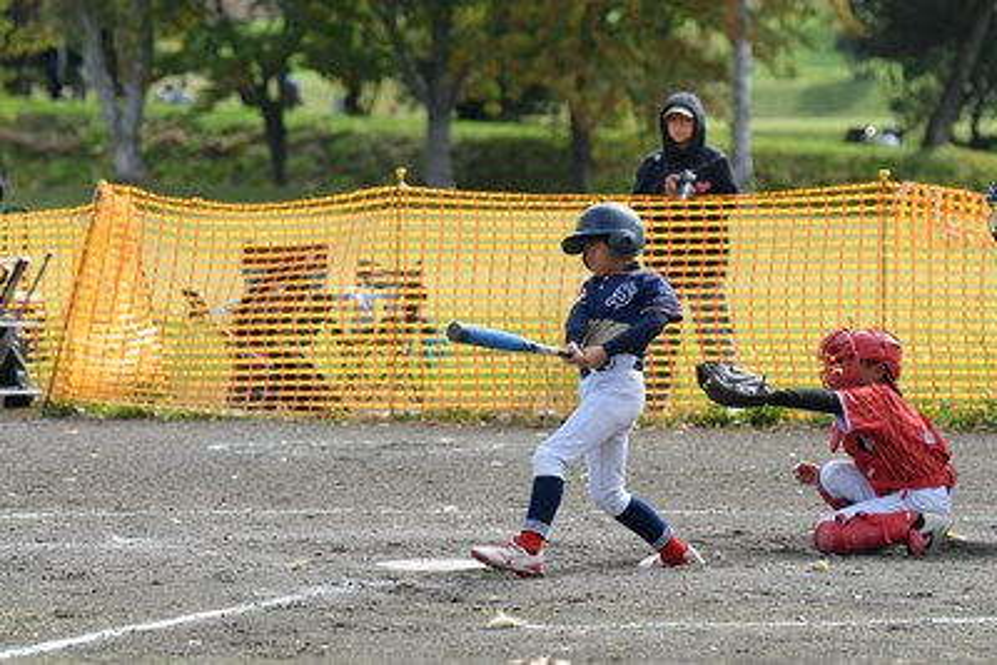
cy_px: 332
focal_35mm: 280
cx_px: 498
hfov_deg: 7.4
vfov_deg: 4.9
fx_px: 7757
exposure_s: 1/2000
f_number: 4
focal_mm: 140
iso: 360
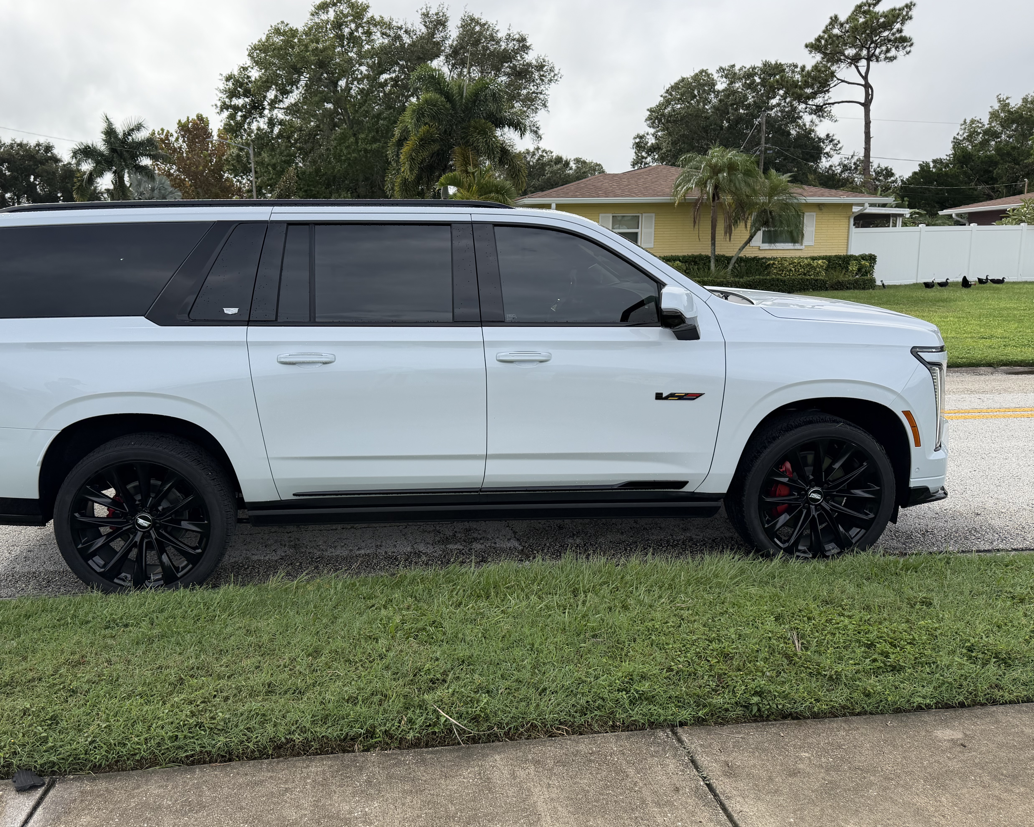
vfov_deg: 53.2
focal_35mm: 27
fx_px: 826
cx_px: 449
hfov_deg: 63.8
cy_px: 402
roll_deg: +0.8
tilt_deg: -10.6
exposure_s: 1/3021
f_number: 1.78
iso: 100
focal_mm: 6.76
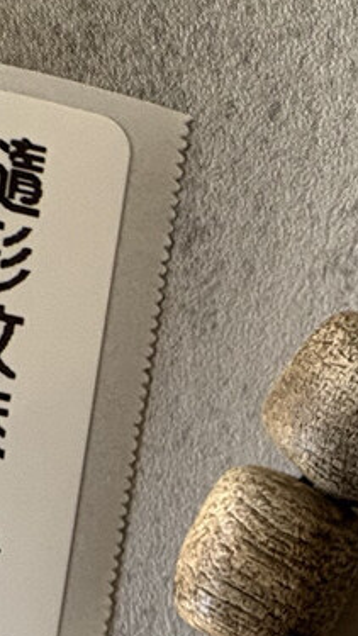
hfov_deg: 17.6
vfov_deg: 31.2
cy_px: 670
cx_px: 547
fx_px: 1029
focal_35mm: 61
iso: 400
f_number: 2.2
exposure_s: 1/60
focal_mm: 2.22
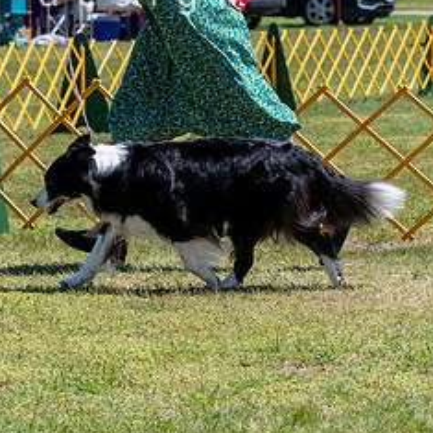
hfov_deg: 7.0
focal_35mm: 251
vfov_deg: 7.0
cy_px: 61
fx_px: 3552
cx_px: 118
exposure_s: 1/1600
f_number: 7.1
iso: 500
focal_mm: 103
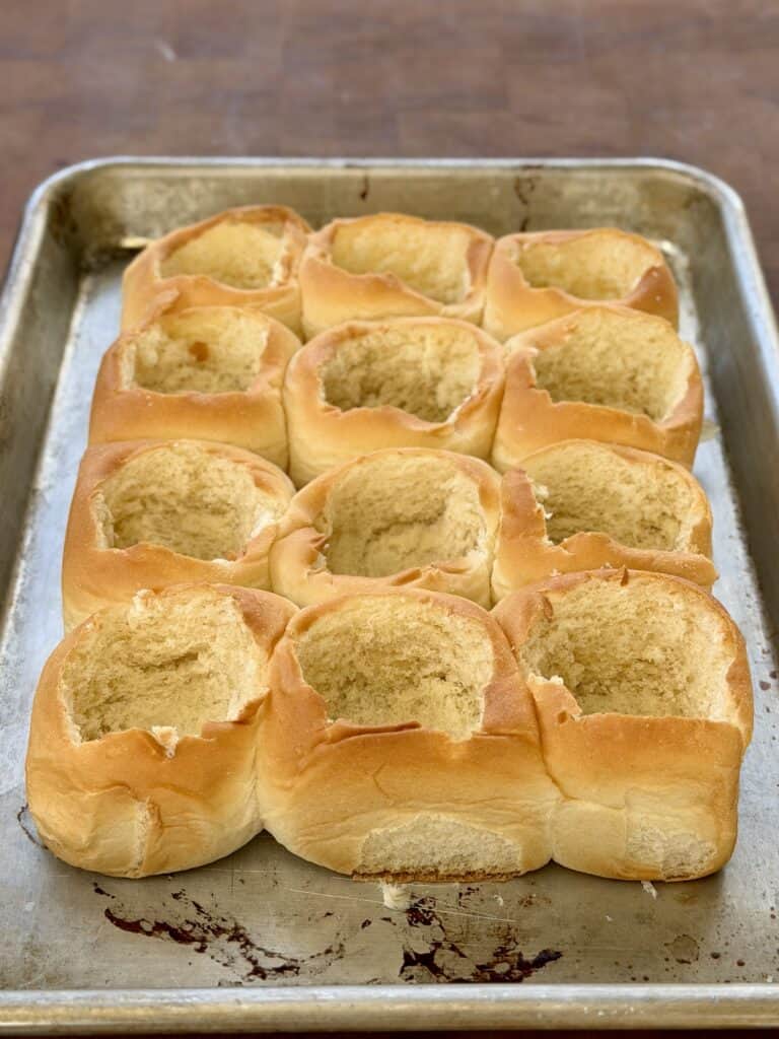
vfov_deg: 39.7
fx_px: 1440
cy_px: 520
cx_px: 390
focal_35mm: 48
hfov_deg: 30.3
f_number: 1.78
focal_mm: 6.76
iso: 64
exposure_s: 1/1000
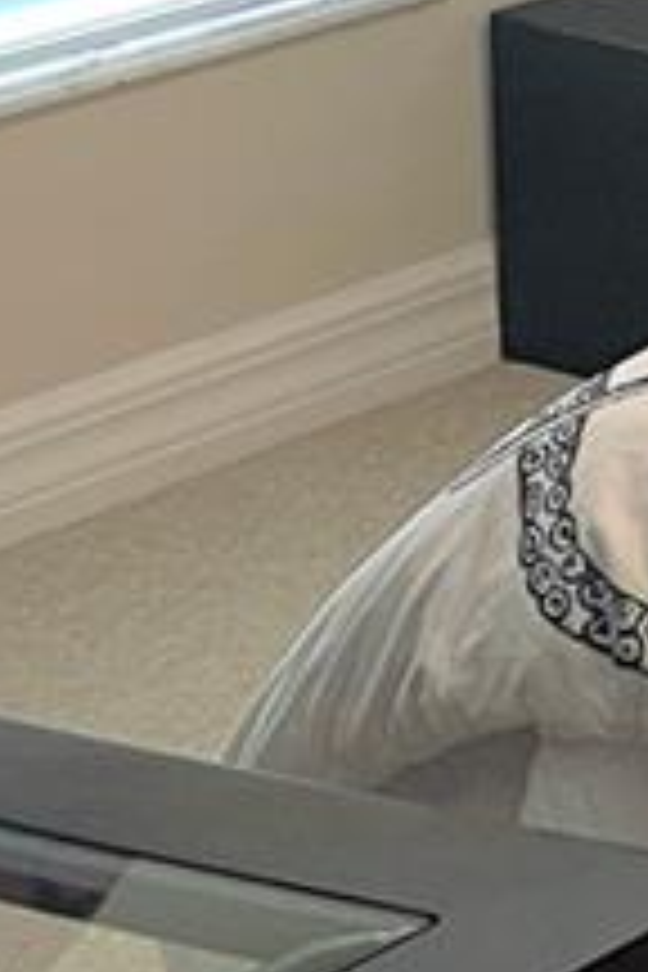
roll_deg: -1.4
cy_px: -382
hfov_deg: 7.9
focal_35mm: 150
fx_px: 4050
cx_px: 1976
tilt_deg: -8.1
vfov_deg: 13.1
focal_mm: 4.2
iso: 200
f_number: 1.6
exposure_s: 1/60
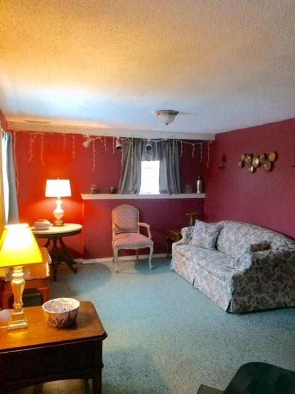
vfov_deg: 61.7
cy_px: 197
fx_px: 330
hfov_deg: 48.2
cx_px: 148
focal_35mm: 29
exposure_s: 1/30
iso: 320
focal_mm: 4.15
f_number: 2.2
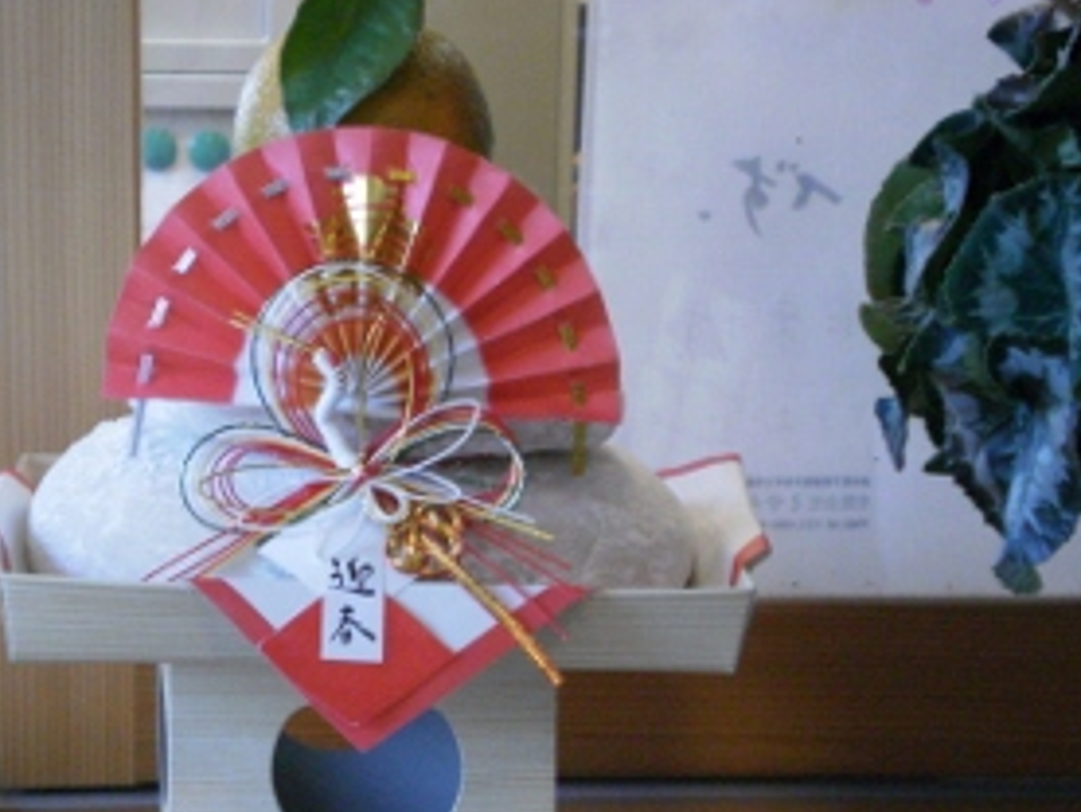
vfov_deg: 15.4
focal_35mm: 96
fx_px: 2999
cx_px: 379
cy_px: 504
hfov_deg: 20.4
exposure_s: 1/60
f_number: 4.2
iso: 400
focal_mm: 10.3
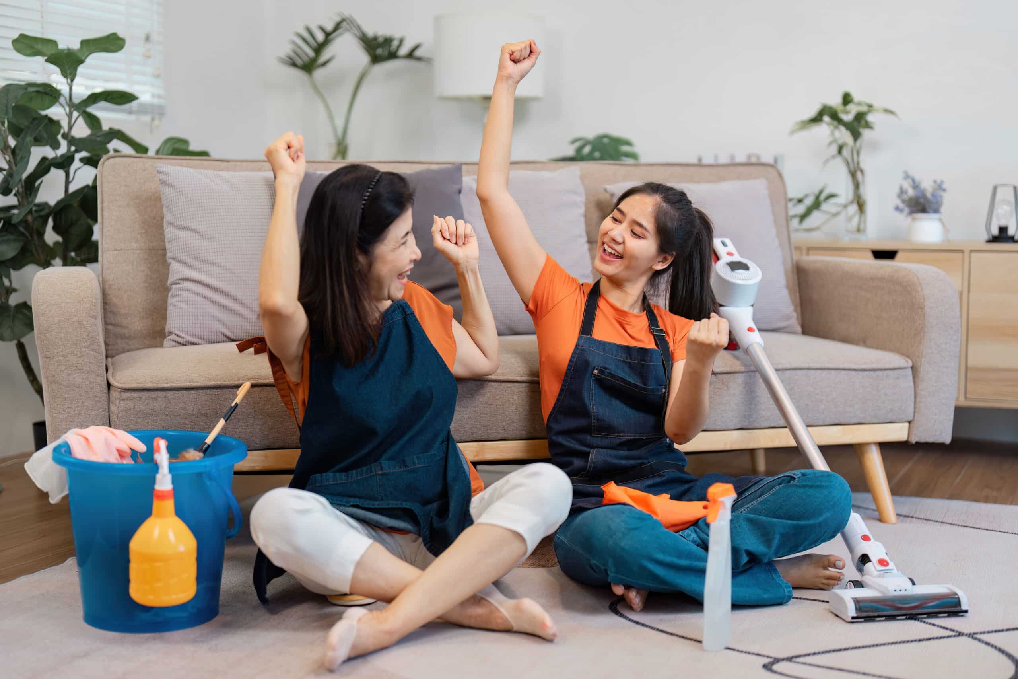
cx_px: 509
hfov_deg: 39.6
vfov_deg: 27.0
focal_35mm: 50
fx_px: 1414
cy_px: 340
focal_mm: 50
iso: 250
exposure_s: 1/800
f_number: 1.4
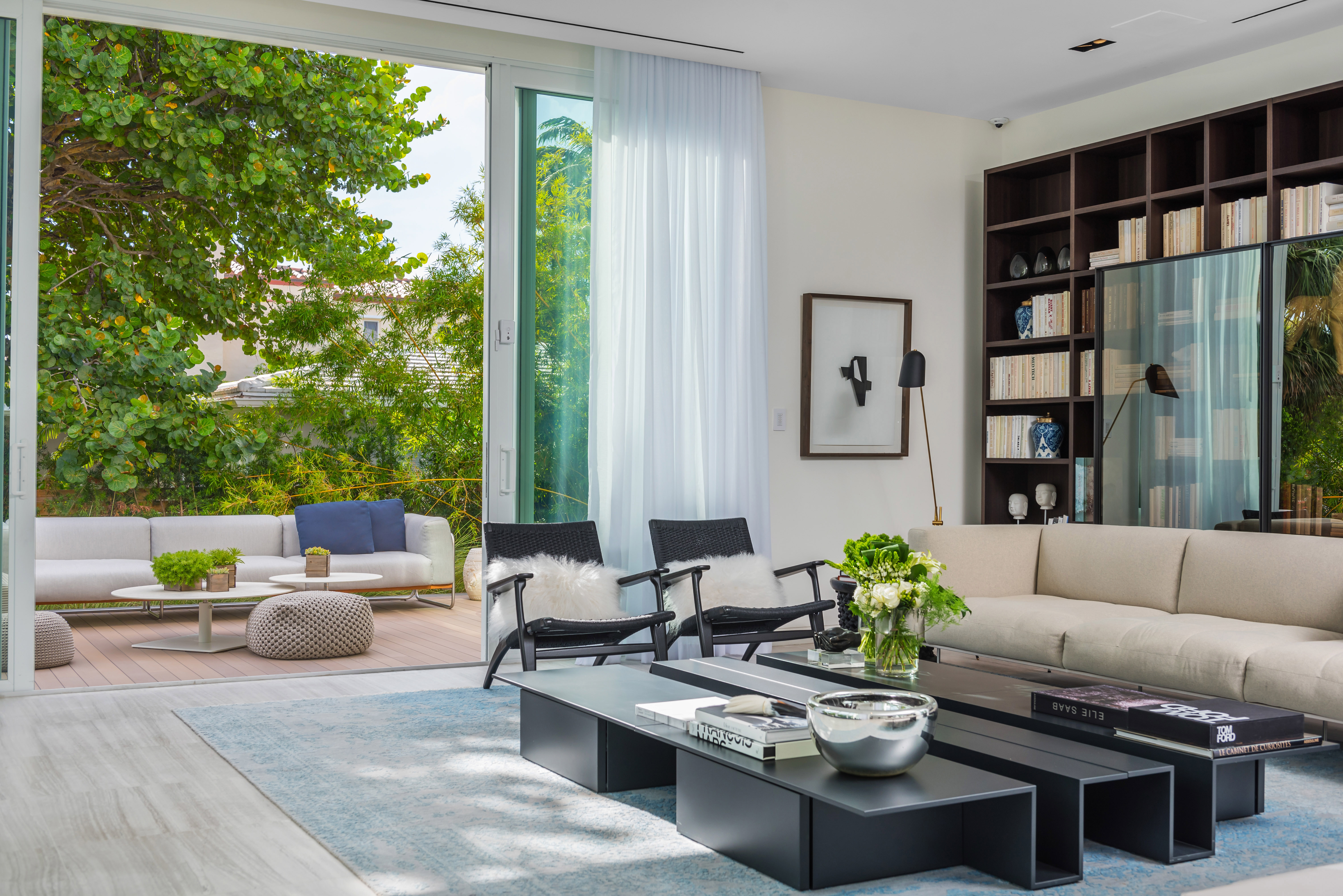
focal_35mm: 38
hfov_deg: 50.7
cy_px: 448
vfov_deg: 35.1
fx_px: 1418
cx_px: 672
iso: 250
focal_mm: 38
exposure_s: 1/200
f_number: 8
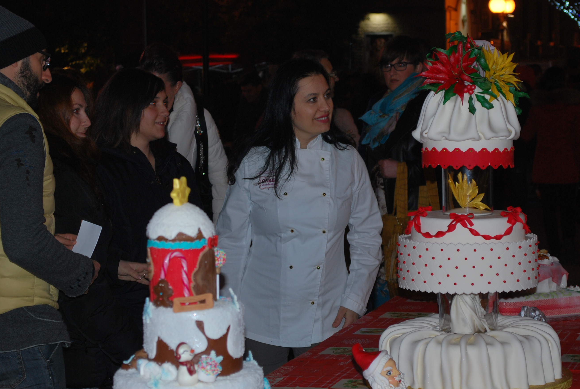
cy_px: 214
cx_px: 285
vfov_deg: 15.0
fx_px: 1478
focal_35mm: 92
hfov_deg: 22.2
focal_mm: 55
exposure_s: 1/60
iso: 200
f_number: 5.6
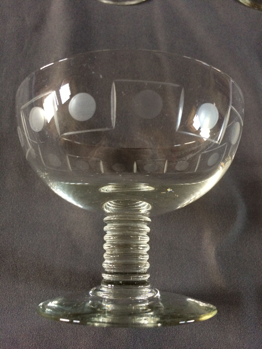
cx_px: 131
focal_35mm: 29
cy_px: 174
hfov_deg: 48.2
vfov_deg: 61.7
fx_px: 293
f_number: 2.2
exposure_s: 1/33
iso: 320
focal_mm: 4.15
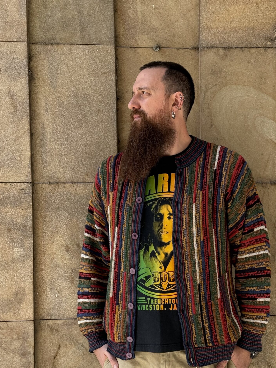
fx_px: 691
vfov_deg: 29.6
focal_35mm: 65
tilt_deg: -0.6
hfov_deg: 22.5
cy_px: 247
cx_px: 185
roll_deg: +0.0
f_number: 1.78
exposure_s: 1/301
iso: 64
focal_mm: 6.76
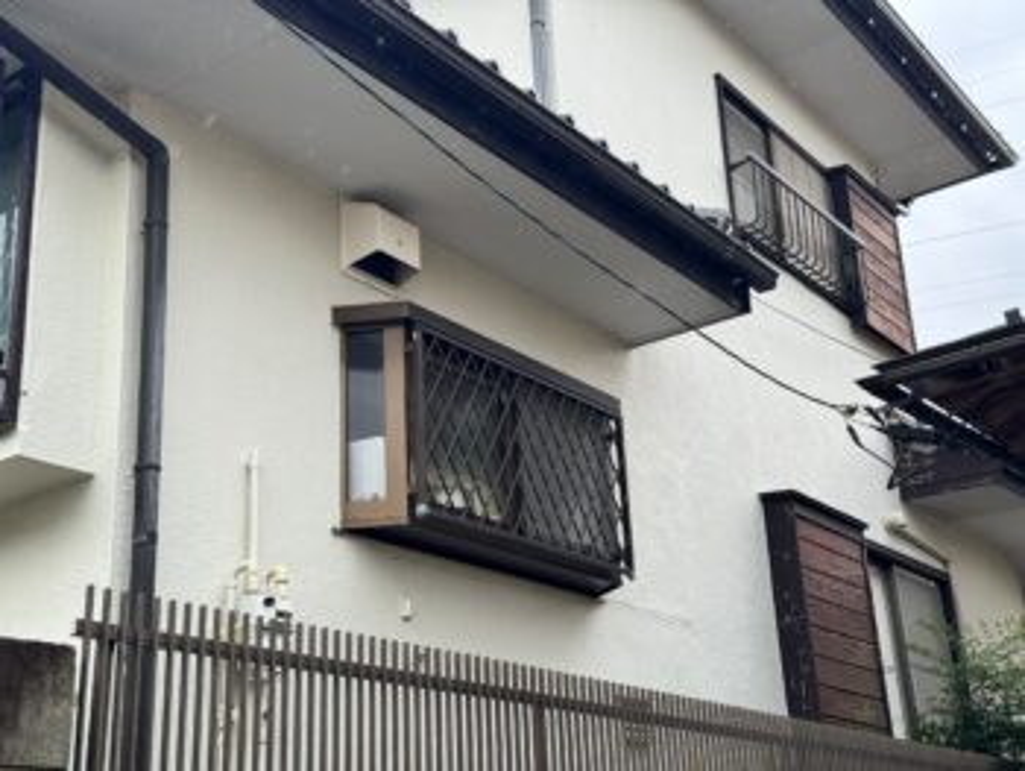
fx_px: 1422
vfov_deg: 30.3
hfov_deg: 39.6
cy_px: 386
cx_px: 512
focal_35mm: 48
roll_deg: +3.0
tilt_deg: +20.7
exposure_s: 1/464
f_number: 1.78
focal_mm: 6.76
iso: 64
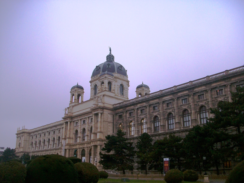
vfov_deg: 41.8
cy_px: 92
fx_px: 240
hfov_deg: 54.0
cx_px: 122
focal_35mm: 34
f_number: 2.8
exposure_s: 1/60
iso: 95
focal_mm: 5.7
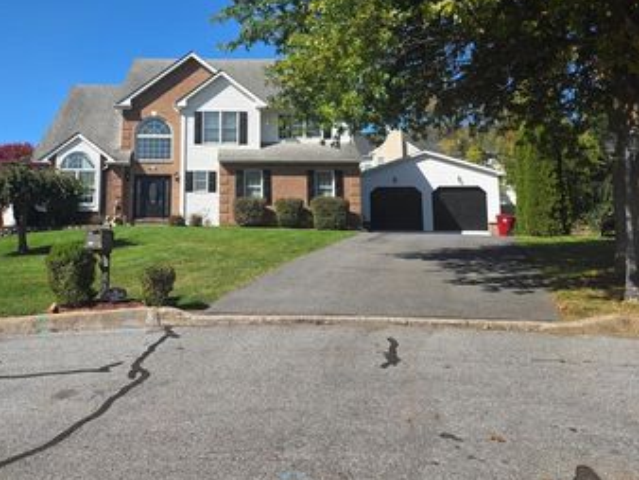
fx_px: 628
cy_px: 131
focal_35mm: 34
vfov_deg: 40.9
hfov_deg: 53.1
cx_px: 223
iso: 80
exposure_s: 1/5153
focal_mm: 6.25
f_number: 1.7
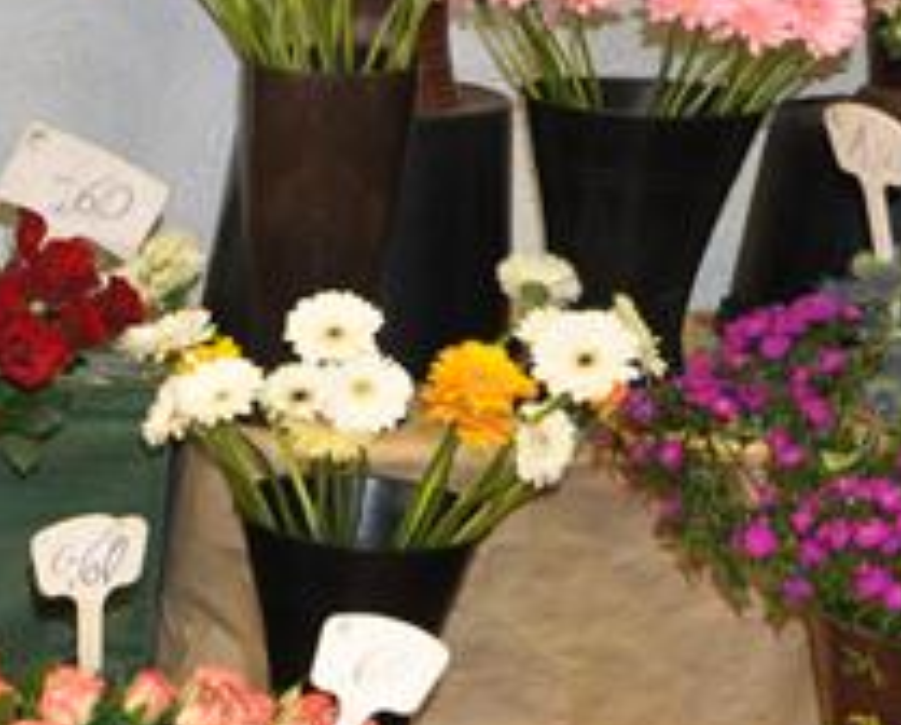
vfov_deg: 13.7
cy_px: 555
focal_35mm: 113
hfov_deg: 14.7
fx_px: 3013
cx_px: -767
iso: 800
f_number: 3.8
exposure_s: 1/30
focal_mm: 21
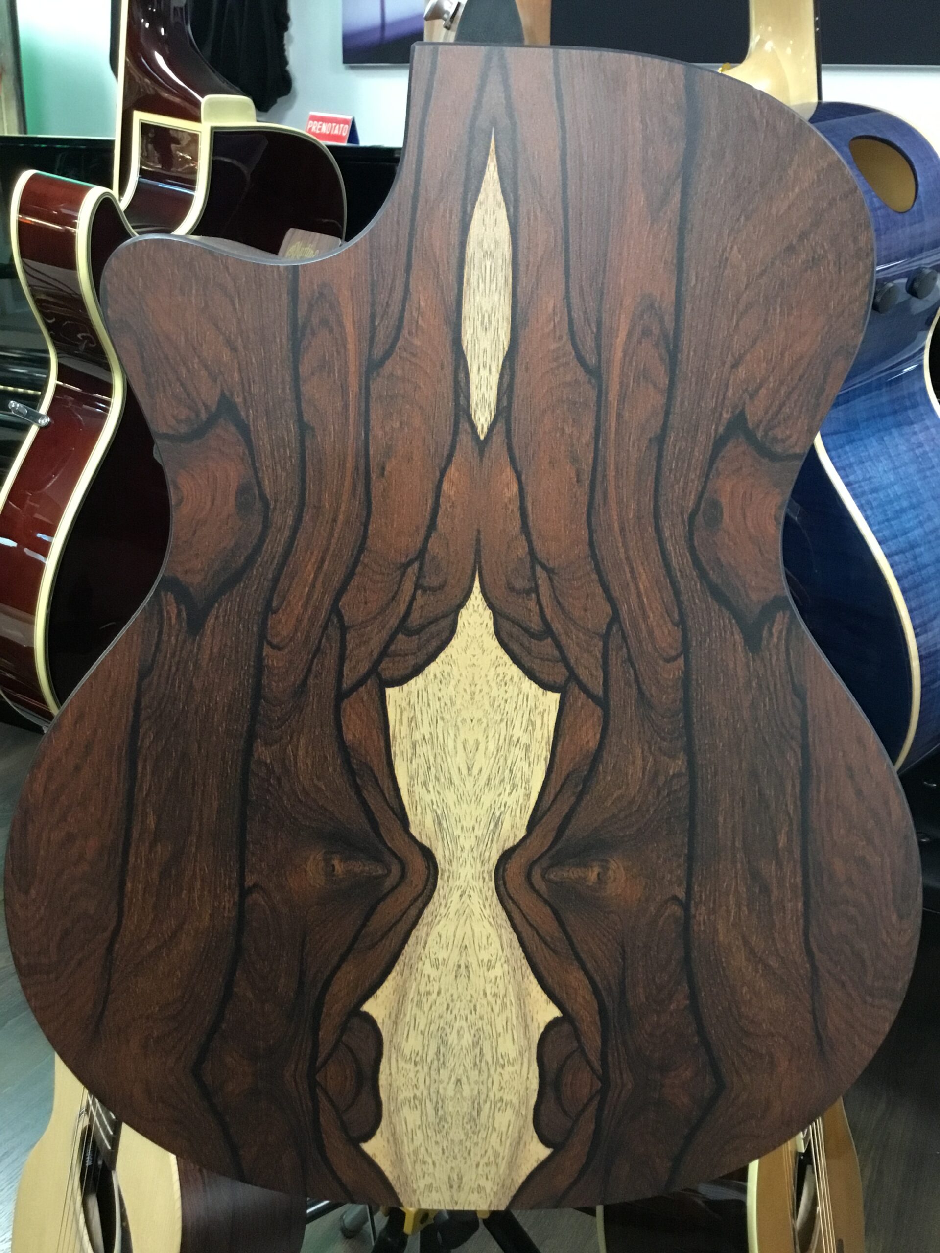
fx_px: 1122
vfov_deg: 58.4
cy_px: 626
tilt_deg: -23.7
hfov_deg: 45.4
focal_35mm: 31
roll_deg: -0.9
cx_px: 470
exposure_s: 1/20
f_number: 2.4
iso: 200
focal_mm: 3.3
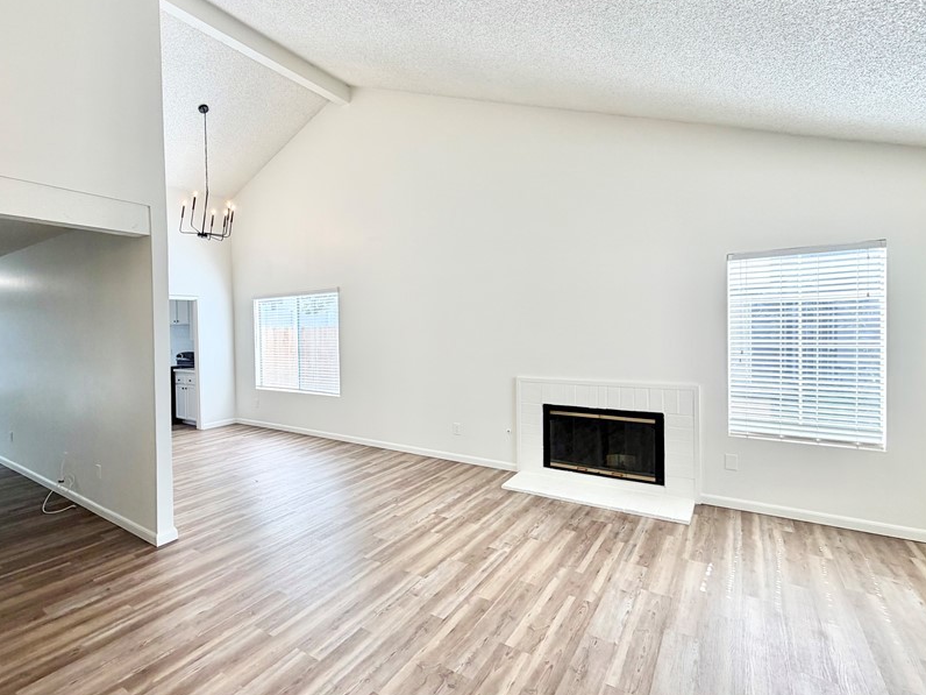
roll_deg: +1.7
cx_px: 363
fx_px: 482
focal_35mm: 18
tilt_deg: -1.4
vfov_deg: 71.6
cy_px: 339
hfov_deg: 86.5
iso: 40
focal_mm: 2.22
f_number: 2.2
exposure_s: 1/120
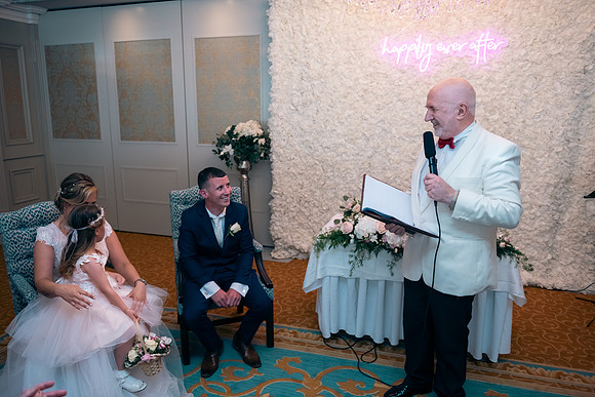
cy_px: 198
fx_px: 446
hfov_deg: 67.4
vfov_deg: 48.0
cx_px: 298
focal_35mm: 27
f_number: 3.5
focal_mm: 27
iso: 640
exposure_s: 1/160
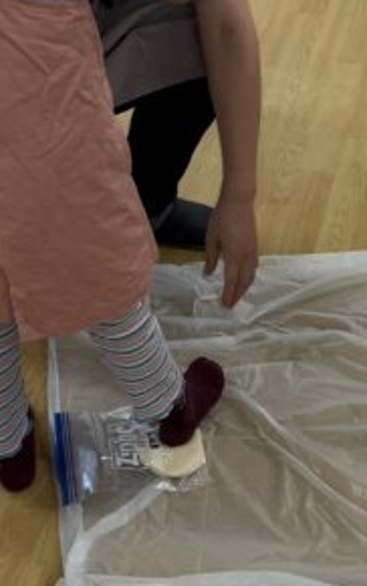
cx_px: 319
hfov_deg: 20.3
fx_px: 1008
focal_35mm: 63
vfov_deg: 31.5
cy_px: 105
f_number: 1.78
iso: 64
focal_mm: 6.76
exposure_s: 1/121
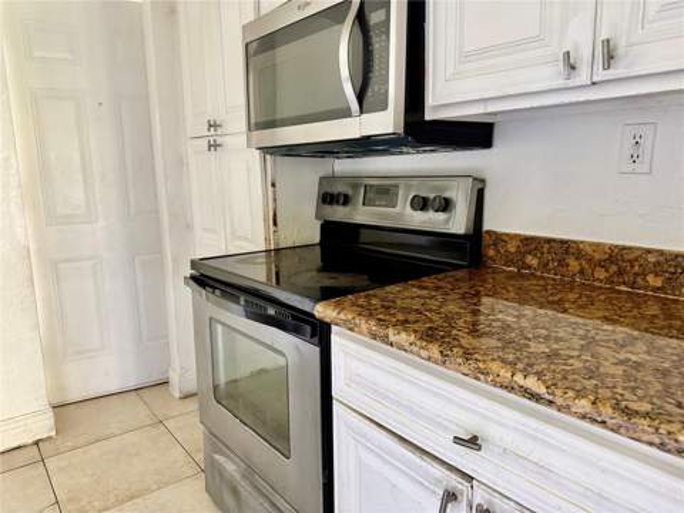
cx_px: 342
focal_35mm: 24
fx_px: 474
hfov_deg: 71.6
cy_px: 256
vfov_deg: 56.8
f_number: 1.78
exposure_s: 1/60
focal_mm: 6.76
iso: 800
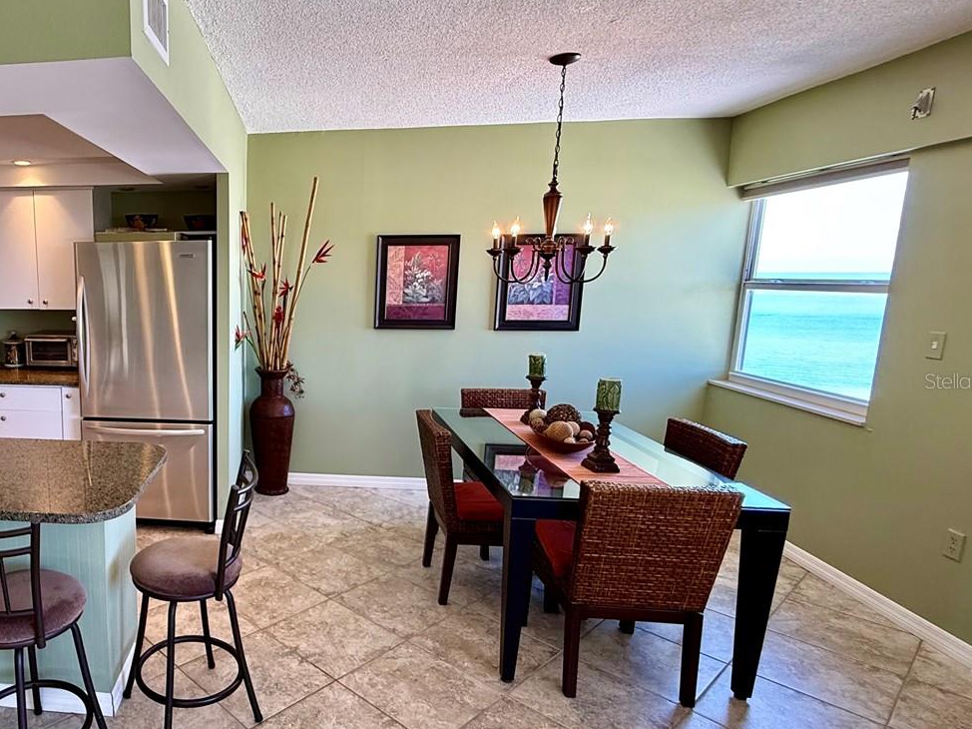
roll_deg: +0.1
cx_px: 221
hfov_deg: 68.2
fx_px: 646
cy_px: 380
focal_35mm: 23
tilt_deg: -8.5
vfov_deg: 58.8
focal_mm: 2.22
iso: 160
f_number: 2.2
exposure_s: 1/120
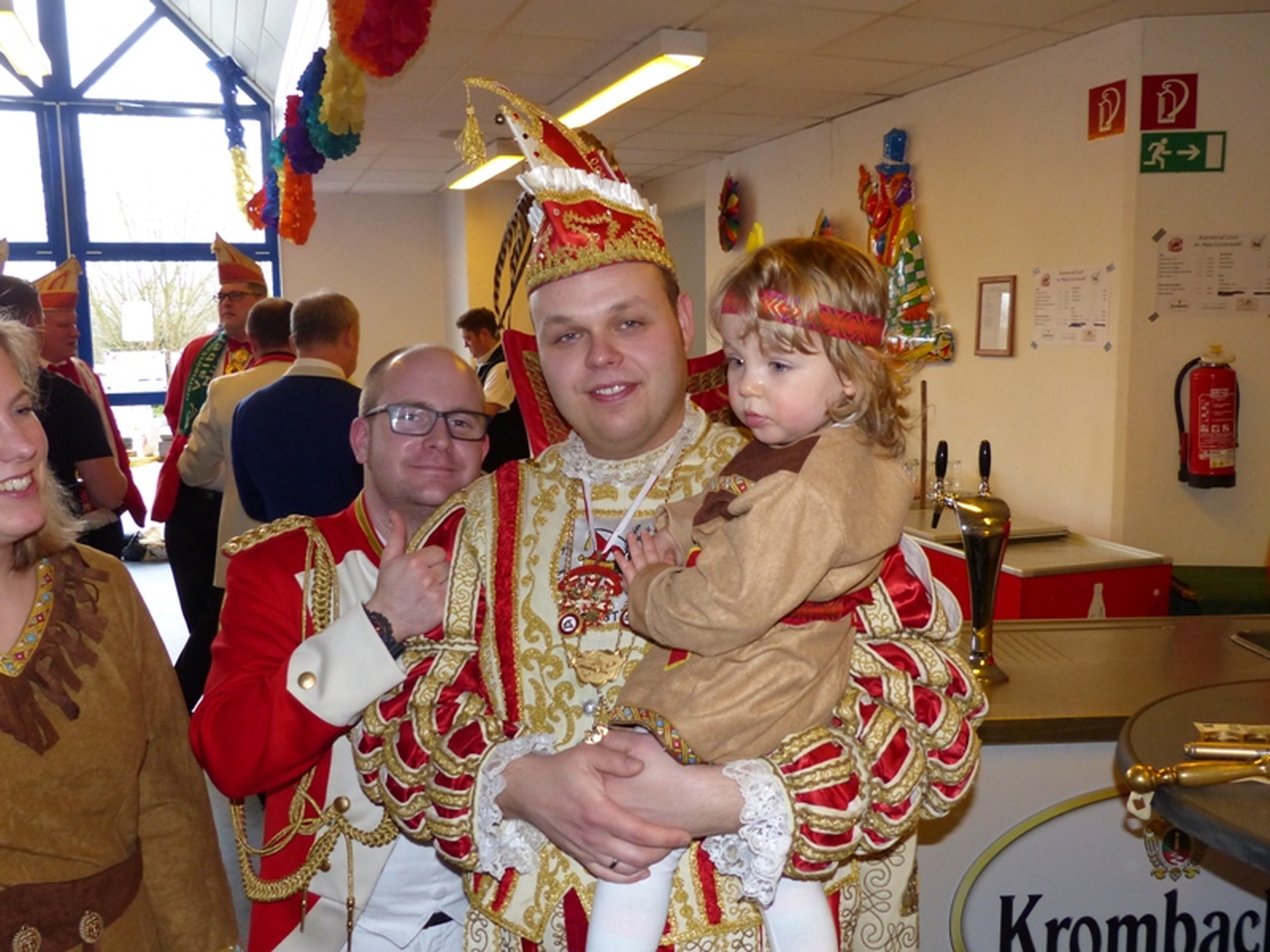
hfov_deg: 58.4
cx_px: 635
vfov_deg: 45.4
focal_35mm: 31
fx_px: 1137
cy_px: 476
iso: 400
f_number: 2.8
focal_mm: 5.6
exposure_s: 1/80
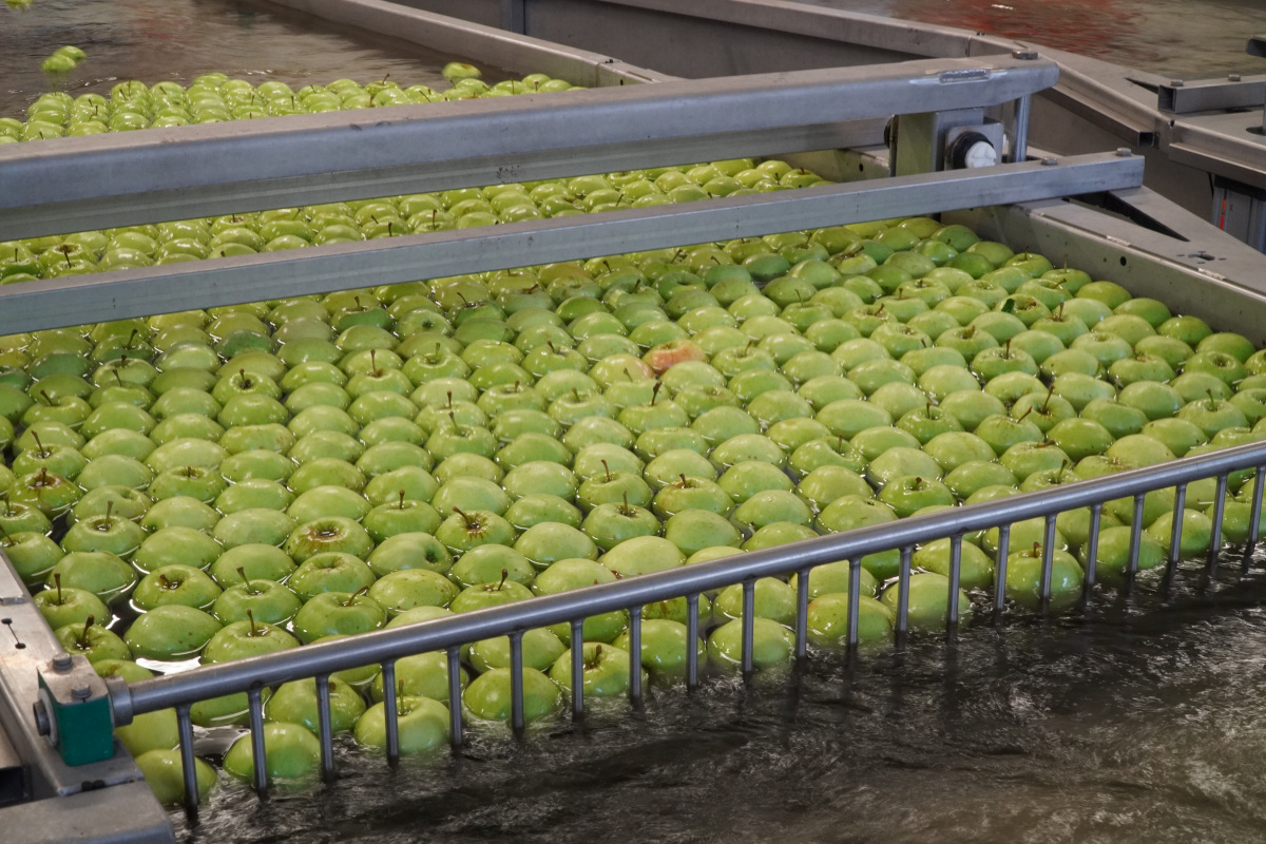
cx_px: 633
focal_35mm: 50
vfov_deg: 27.3
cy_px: 422
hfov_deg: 40.0
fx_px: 1741
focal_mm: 33
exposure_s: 1/10
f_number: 14
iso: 1600
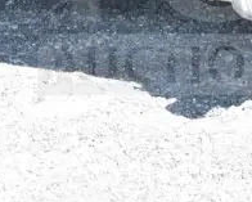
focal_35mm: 241
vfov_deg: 6.4
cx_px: 181
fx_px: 1802
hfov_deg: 8.0
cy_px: -7
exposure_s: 1/800
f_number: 14
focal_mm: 55
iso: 6400
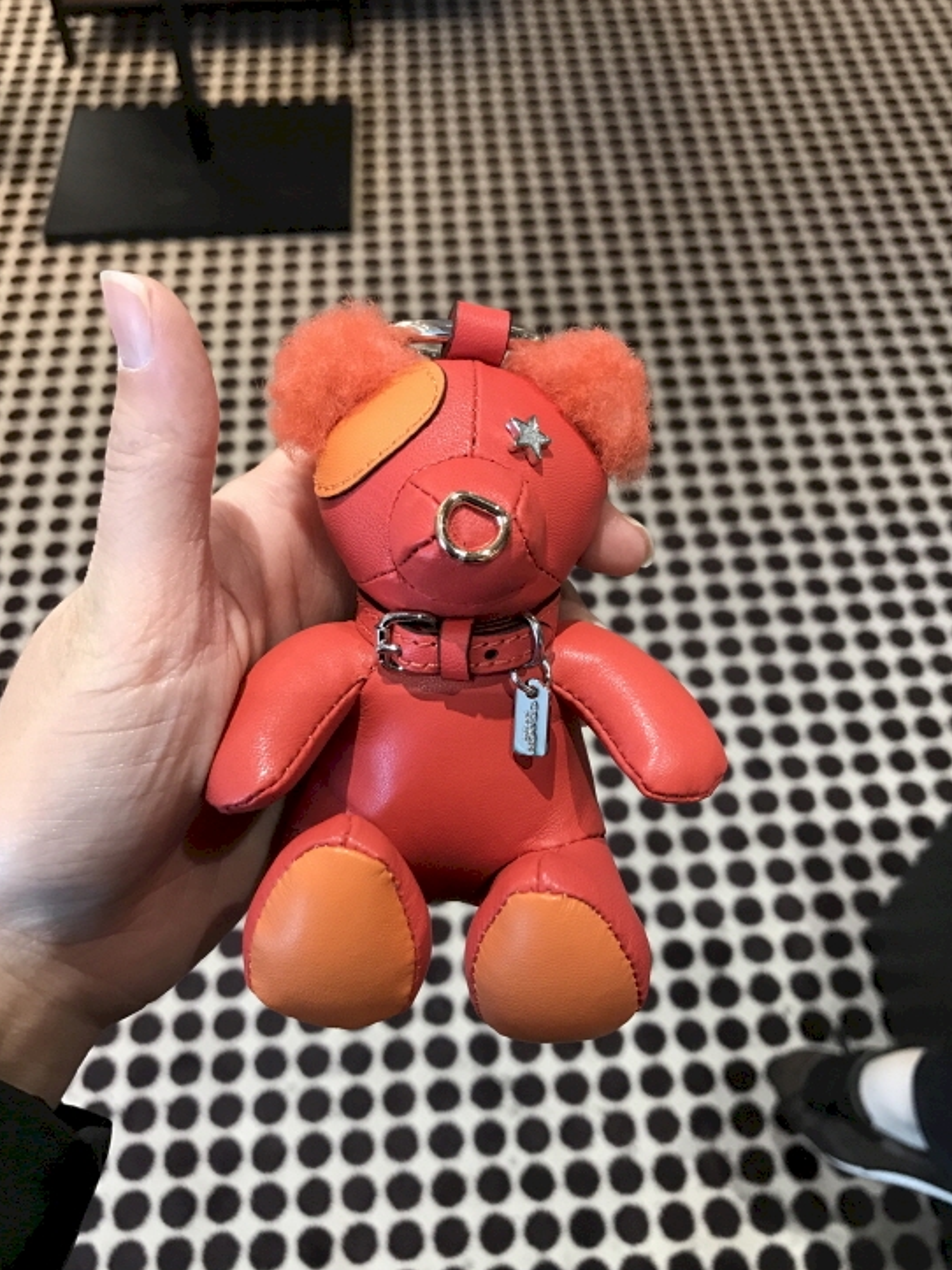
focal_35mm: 31
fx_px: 1137
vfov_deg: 58.3
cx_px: 472
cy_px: 653
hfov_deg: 45.4
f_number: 1.8
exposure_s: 1/30
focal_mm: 3.99
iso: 40
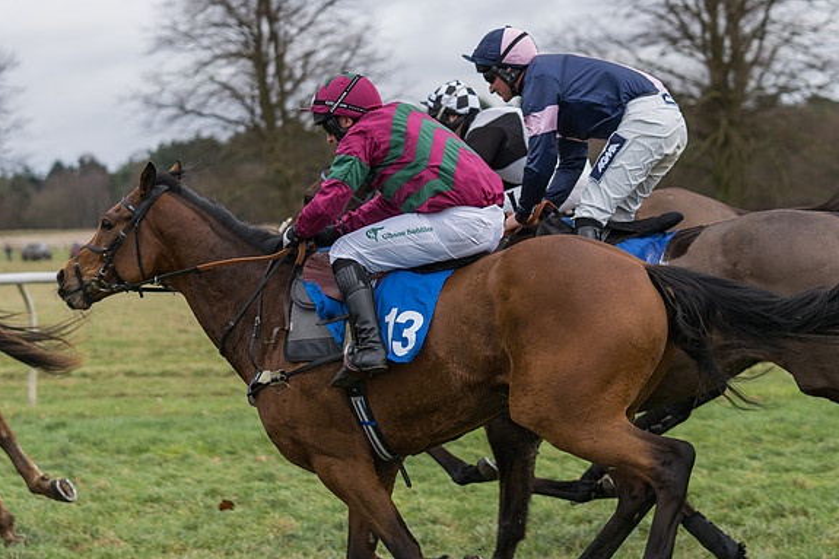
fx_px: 2470
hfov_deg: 19.3
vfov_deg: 12.9
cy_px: 281
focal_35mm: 106
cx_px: 422
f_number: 2.8
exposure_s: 1/1000
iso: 400
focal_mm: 70
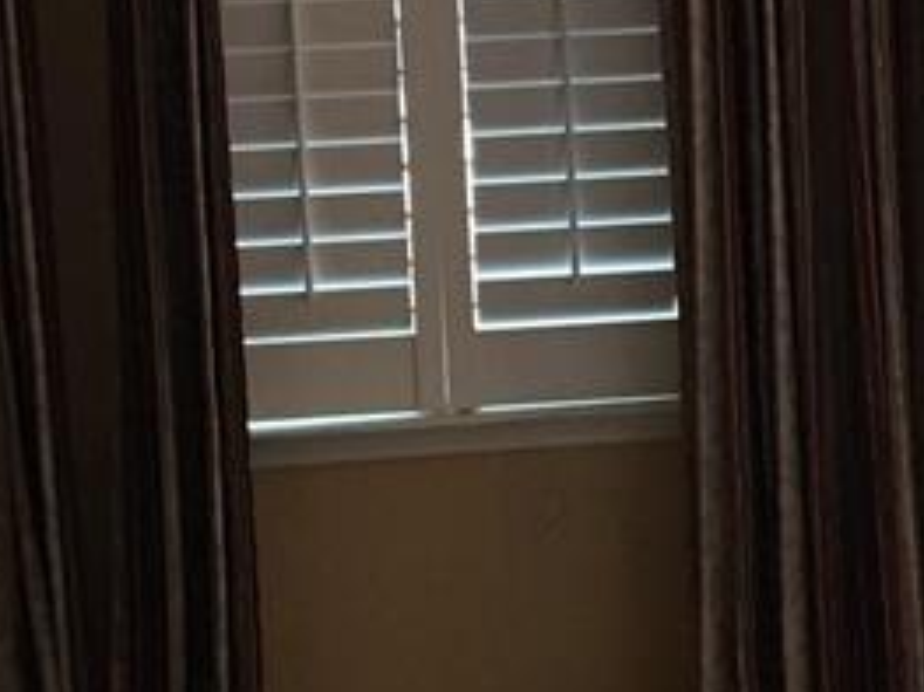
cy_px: 95
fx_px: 3015
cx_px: 819
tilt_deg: -7.8
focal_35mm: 113
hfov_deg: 17.2
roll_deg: +1.4
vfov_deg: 13.0
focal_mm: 4.15
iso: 125
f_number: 2.2
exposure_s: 1/30
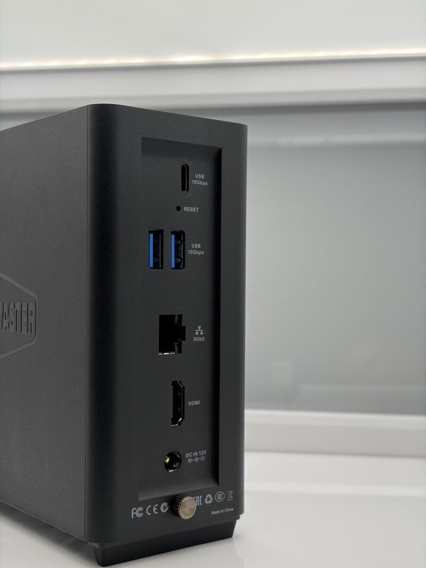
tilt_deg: +0.2
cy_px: 284
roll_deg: -0.7
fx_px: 853
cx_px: 213
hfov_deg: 28.0
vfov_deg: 36.8
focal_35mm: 52
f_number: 1.6
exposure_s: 1/126
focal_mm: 5.96
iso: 25
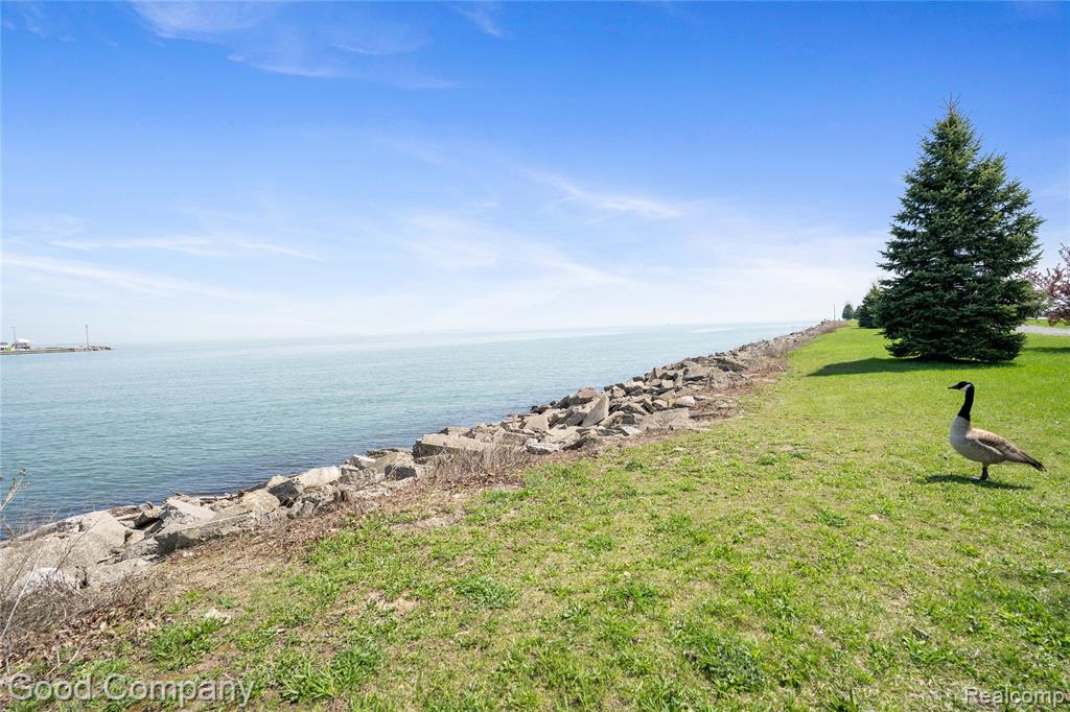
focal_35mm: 16
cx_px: 535
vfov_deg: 73.7
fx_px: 475
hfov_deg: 96.8
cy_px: 356
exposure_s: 1/160
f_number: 5.6
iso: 50
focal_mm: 16
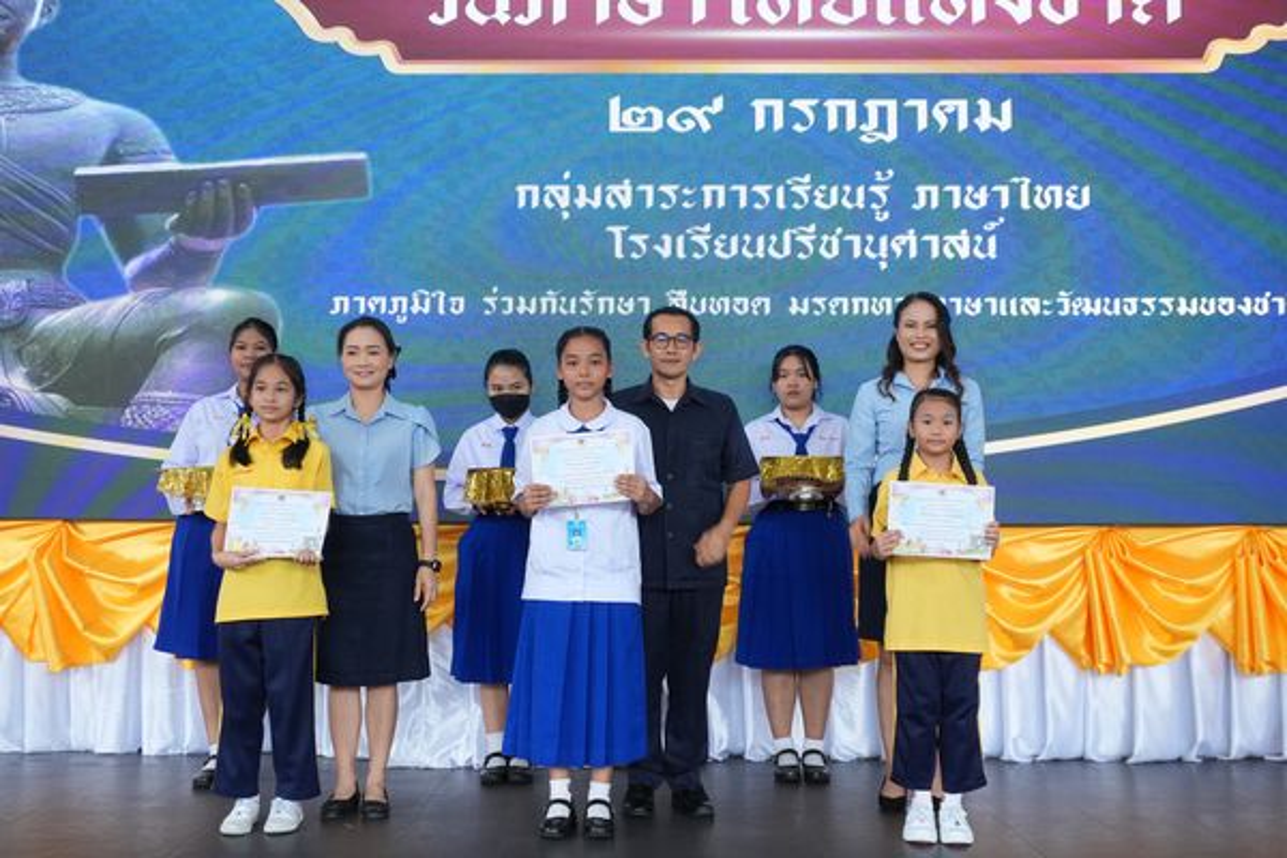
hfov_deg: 51.3
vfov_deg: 35.5
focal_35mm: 38
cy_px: 429
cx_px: 644
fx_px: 1341
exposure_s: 1/40
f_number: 5.6
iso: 500
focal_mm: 25
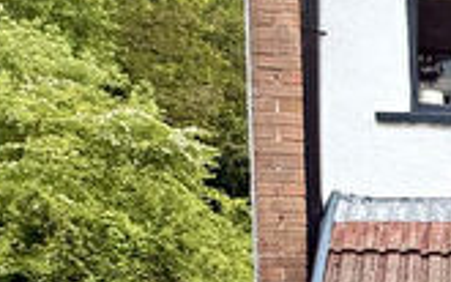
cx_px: 850
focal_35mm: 63
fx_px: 774
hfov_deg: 20.4
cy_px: 261
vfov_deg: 20.2
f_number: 2.2
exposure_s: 1/742
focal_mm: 2.22
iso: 50
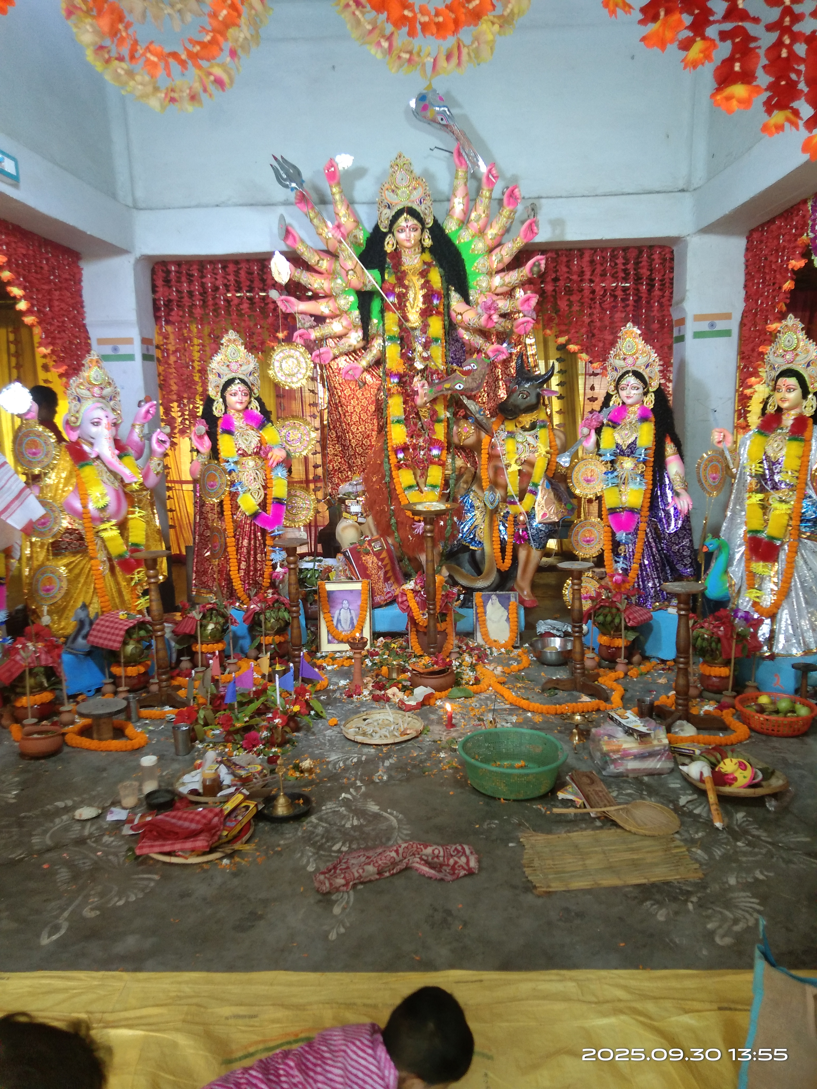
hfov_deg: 46.8
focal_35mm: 30
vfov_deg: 60.0
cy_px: 544
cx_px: 408
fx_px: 944
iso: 257
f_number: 2.2
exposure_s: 1/33
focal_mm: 3.65
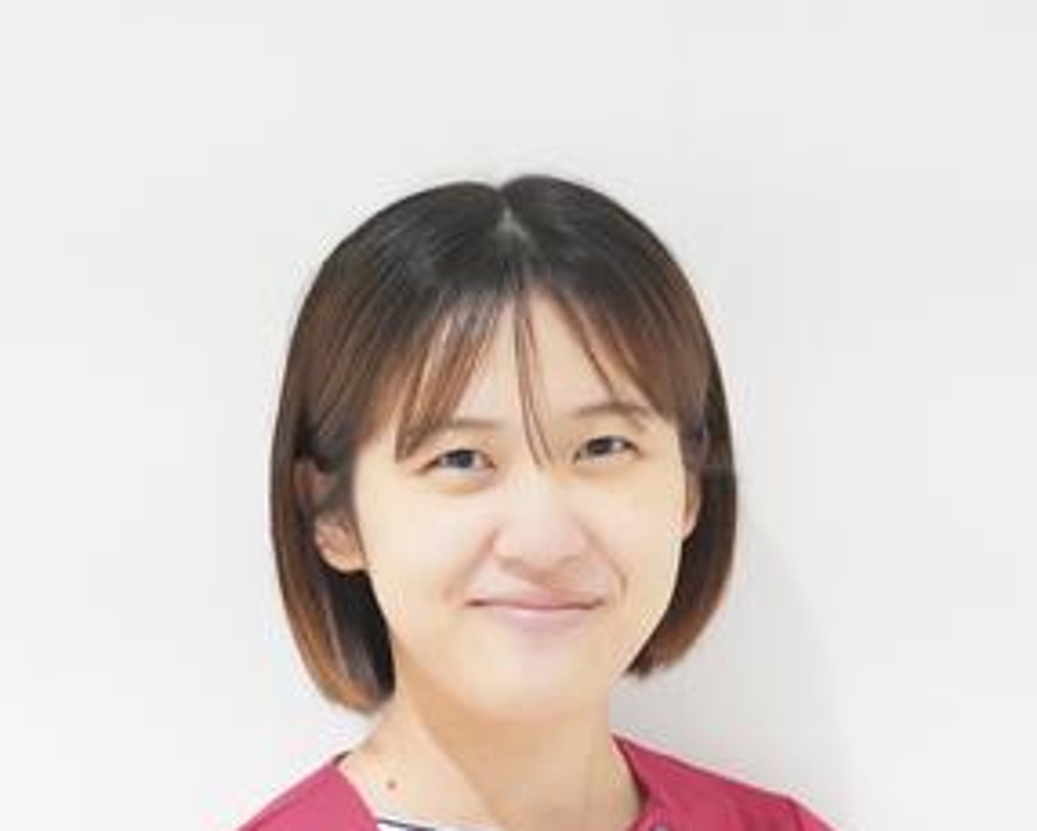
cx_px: 471
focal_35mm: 81
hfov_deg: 23.5
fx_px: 2489
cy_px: 595
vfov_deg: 18.8
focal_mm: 25
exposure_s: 1/40
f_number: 4.5
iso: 3200
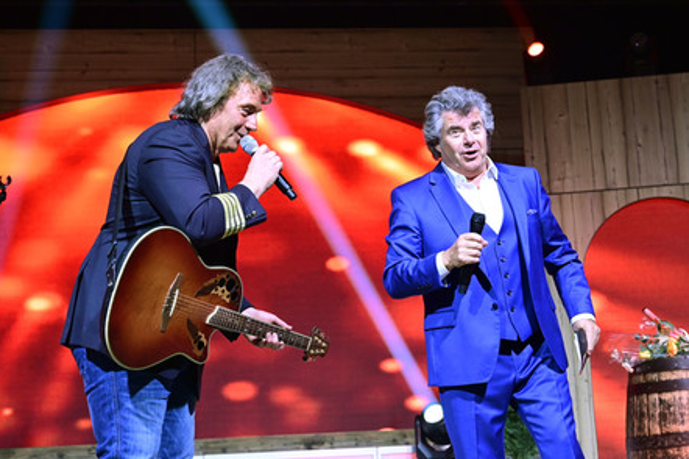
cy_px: 231
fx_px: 994
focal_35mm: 52
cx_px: 345
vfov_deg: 26.0
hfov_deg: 38.2
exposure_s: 1/250
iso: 3200
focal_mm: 51
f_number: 4
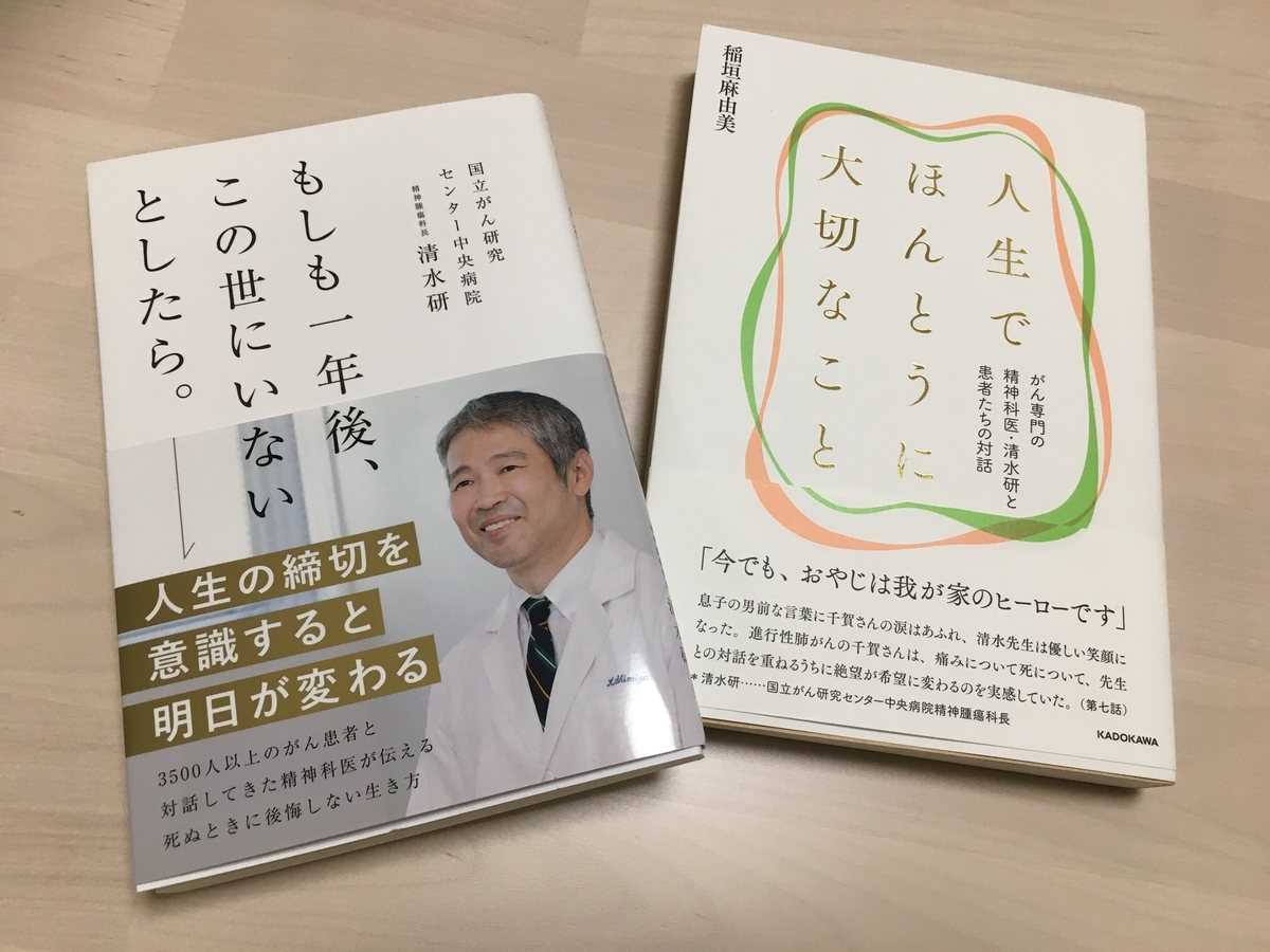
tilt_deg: -71.7
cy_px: 476
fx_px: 1064
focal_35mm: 29
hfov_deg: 61.7
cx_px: 635
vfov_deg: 48.2
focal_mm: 4.15
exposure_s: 1/30
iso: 32
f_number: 2.2
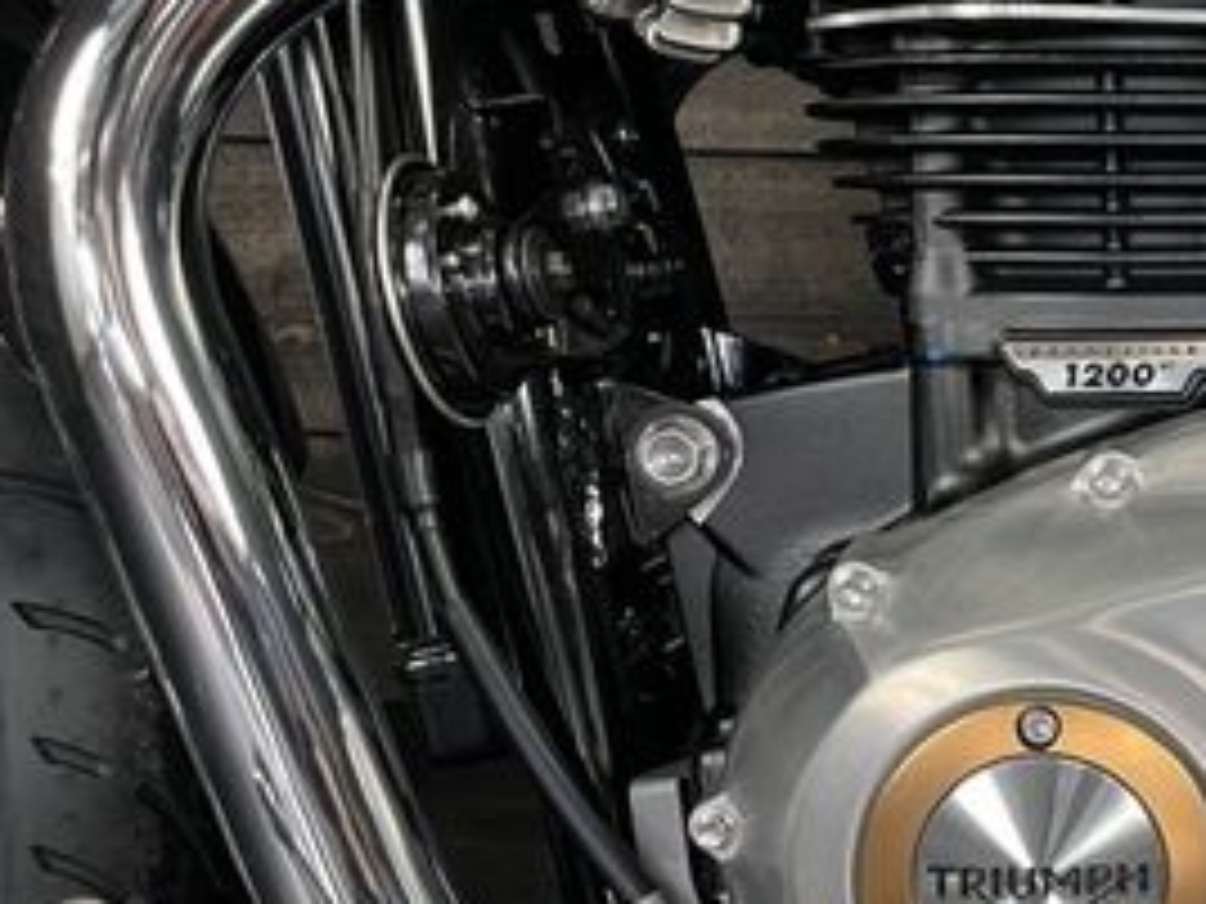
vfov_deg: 23.7
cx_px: 1323
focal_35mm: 62
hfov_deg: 28.4
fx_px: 2160
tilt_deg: -7.2
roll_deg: -0.5
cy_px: 454
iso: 80
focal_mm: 4.2
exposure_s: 1/50
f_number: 1.6
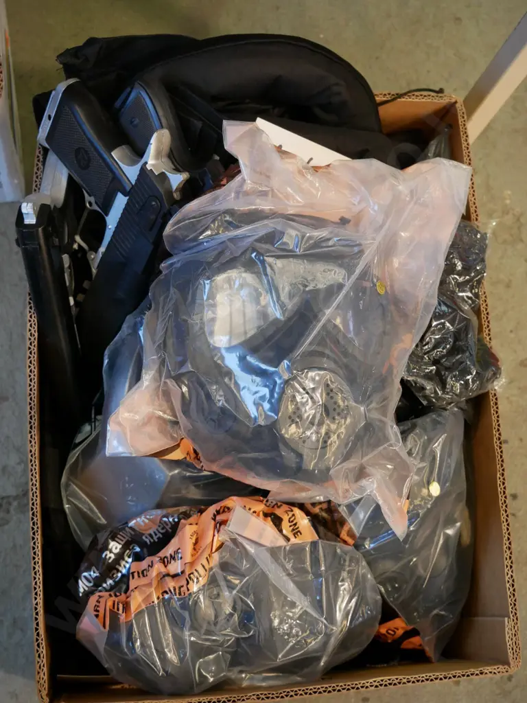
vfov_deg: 35.5
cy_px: 352
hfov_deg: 27.0
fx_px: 1096
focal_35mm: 54
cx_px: 264
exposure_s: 1/60
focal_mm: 27
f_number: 4.6
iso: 1250
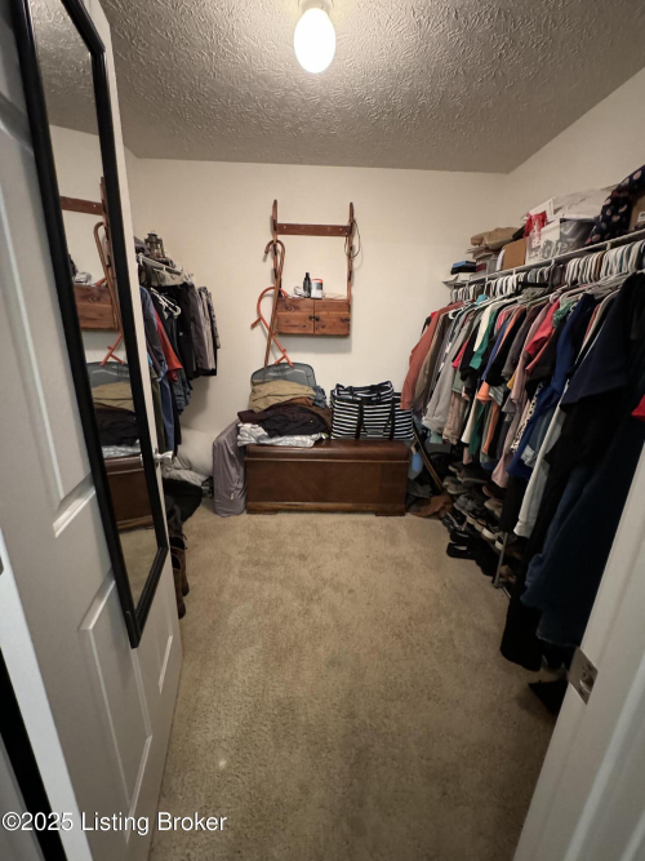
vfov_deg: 102.1
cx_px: 322
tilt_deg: -15.9
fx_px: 348
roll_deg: -0.5
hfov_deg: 85.7
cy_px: 430
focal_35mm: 14
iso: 1000
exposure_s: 1/40
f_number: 2.2
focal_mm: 2.22
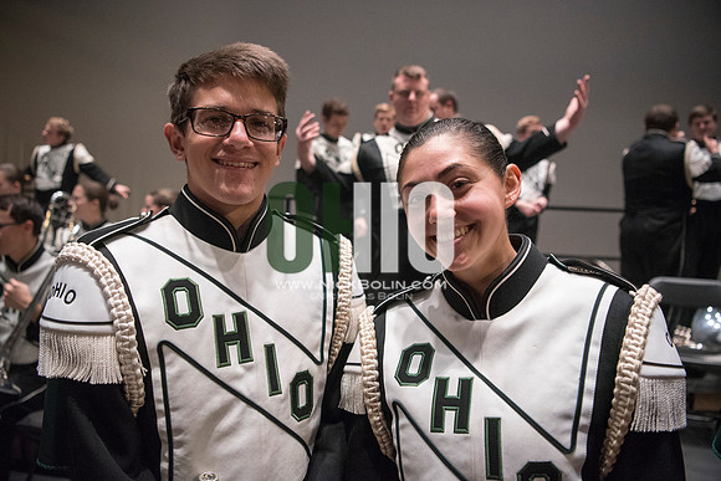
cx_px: 360
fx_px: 481
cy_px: 240
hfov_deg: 73.7
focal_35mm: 24
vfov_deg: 53.2
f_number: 2.8
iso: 4000
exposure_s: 1/400
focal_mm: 24
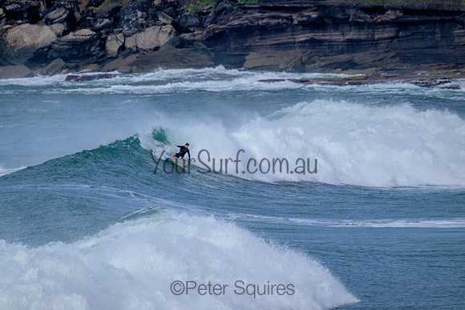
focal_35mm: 800
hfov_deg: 2.6
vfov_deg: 1.7
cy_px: 155
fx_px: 10335
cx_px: 232
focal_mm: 800
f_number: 11
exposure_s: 1/2000
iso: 1000
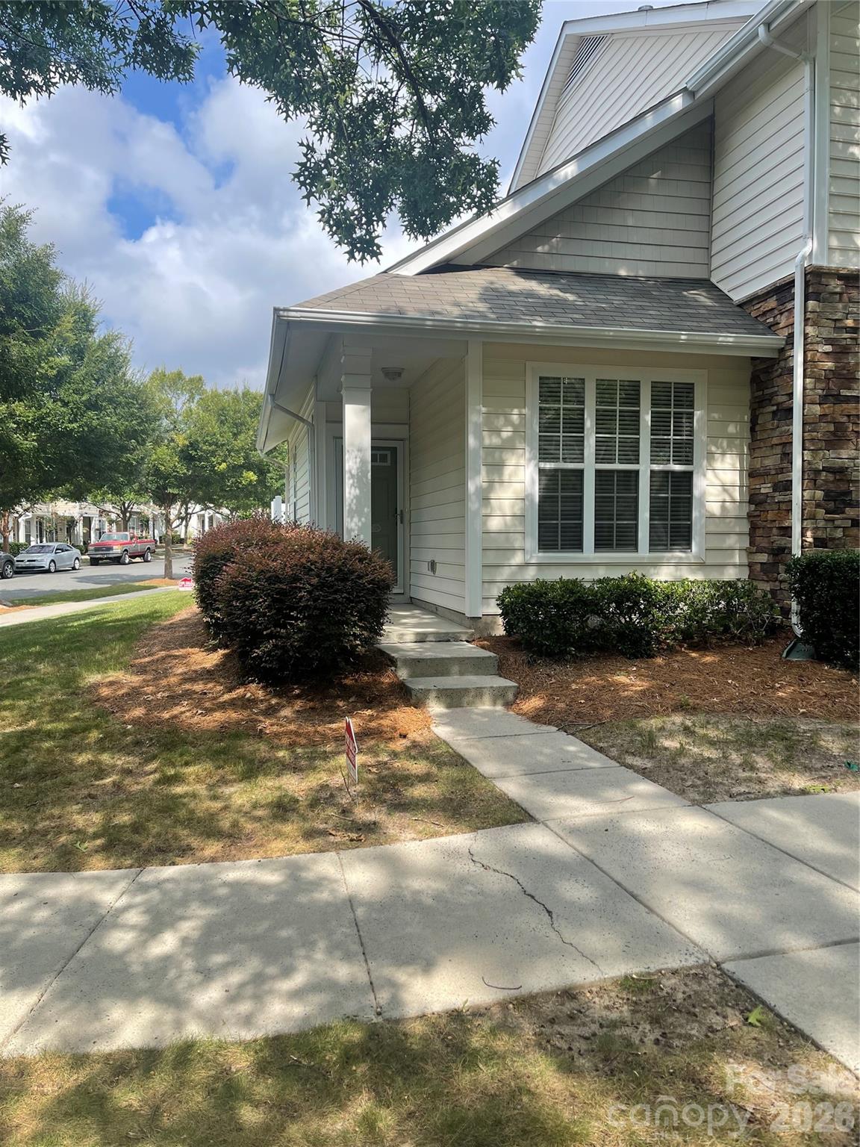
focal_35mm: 25
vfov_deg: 69.4
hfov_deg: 54.9
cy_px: 574
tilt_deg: -2.6
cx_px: 430
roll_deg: +0.0
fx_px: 828
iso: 32
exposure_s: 1/1534
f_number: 1.6
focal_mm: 5.1
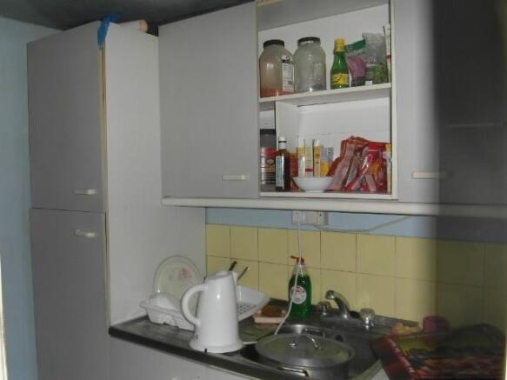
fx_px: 469
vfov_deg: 44.1
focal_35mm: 32
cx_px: 254
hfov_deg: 56.8
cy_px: 190
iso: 100
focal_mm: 5.3
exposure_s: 1/45
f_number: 3.4
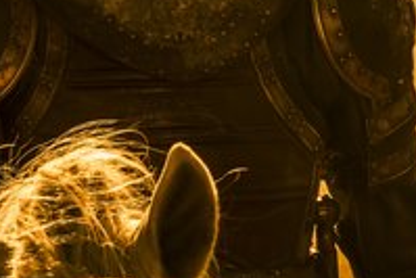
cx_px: 334
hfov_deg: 4.5
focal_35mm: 461
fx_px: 5331
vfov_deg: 3.0
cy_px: 55
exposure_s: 1/400
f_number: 11
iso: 400
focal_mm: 87.1
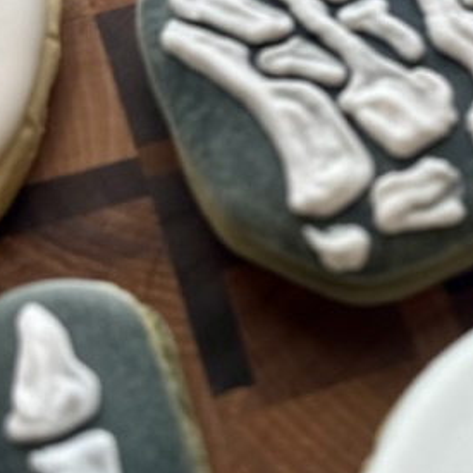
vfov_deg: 21.9
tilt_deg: -65.1
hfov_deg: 21.6
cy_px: 258
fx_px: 1221
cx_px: 390
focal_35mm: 79
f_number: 1.78
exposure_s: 1/120
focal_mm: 6.86
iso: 64
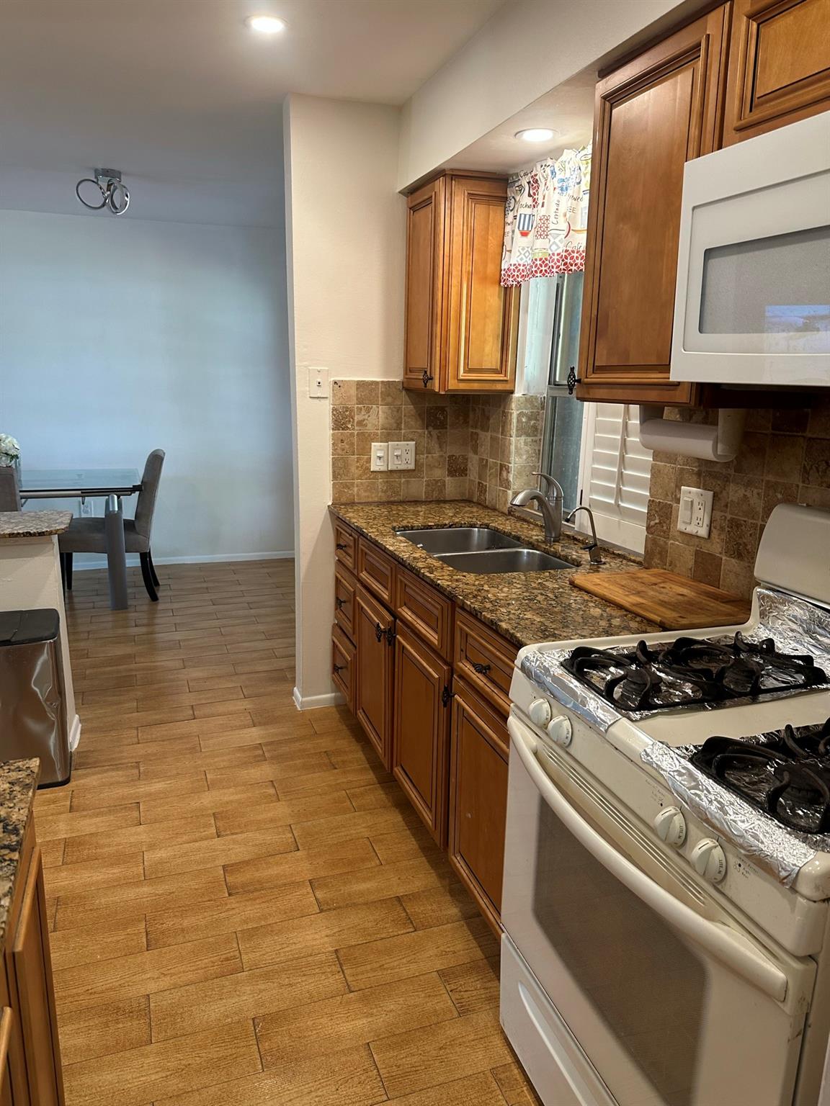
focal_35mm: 24
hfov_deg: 56.8
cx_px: 415
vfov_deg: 71.6
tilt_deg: -11.2
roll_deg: -1.2
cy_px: 553
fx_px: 767
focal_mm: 6.86
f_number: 1.78
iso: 160
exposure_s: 1/60
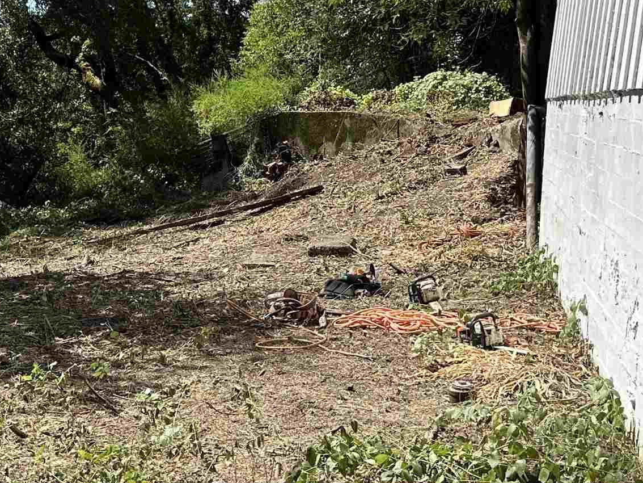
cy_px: 136
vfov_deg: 22.4
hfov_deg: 29.3
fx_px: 1208
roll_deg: -2.8
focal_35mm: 65
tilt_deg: -1.5
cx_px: 155
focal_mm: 6.86
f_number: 1.78
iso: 80
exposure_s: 1/3247
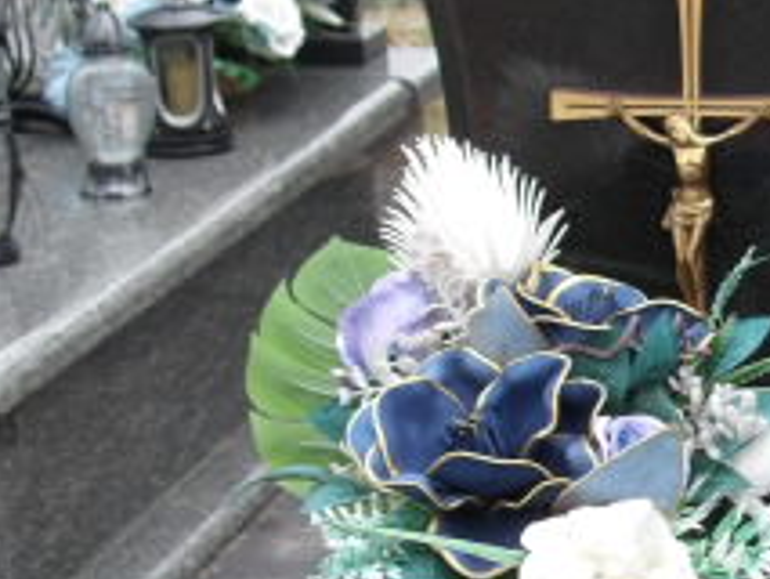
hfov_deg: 12.0
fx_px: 3539
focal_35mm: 159
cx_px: 1081
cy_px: 568
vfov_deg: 9.3
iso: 100
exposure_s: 1/120
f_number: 4.2
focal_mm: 9.4
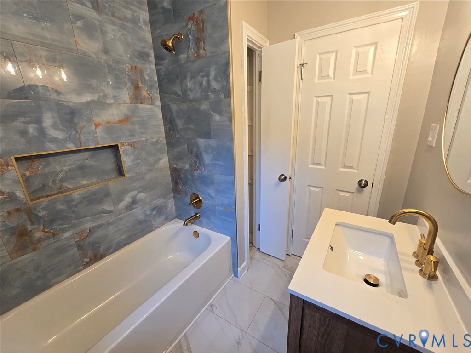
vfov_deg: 89.9
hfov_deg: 106.2
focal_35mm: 13
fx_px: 177
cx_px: 236
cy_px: 176
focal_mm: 2.2
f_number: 2.2
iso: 200
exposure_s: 1/60
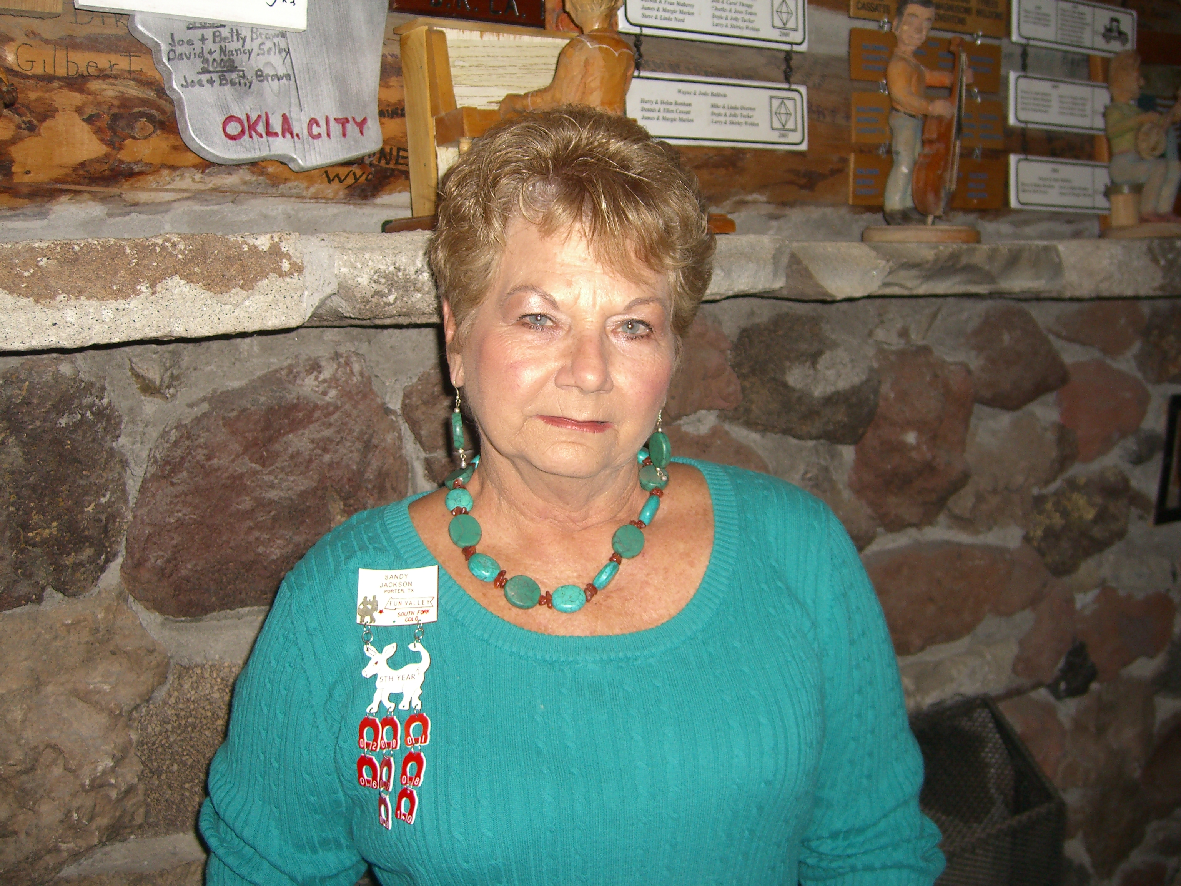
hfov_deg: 49.0
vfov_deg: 37.7
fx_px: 1296
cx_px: 590
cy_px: 443
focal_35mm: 38
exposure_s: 1/60
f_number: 2.8
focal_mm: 7.9
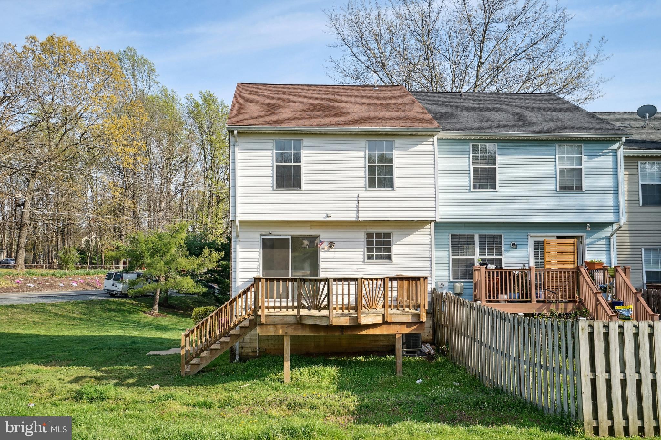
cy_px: 220
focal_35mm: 35
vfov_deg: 37.8
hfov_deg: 54.4
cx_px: 330
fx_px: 643
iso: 500
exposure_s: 1/800
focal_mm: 35
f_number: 9
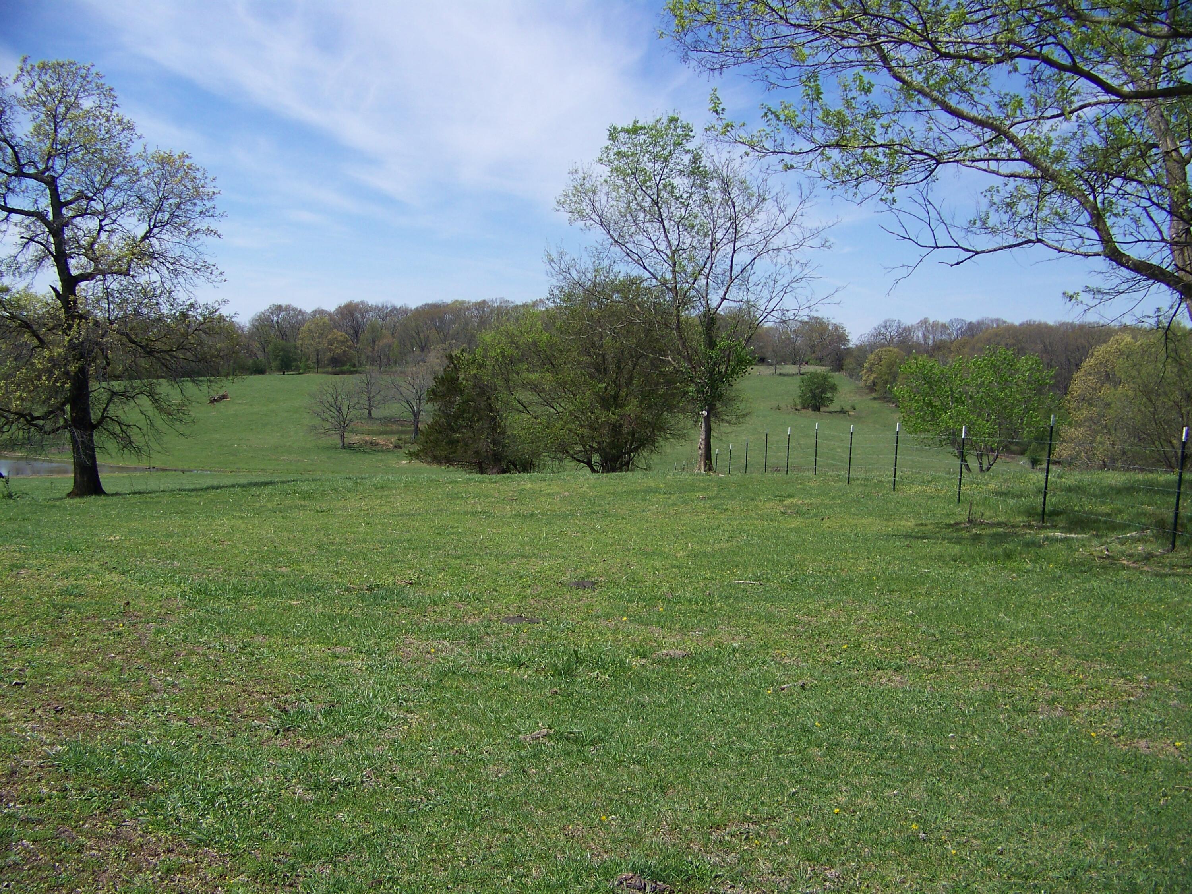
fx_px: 1240
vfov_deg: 39.7
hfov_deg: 51.4
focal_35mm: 36
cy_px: 447
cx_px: 596
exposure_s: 1/1000
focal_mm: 5.85
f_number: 2.8
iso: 64
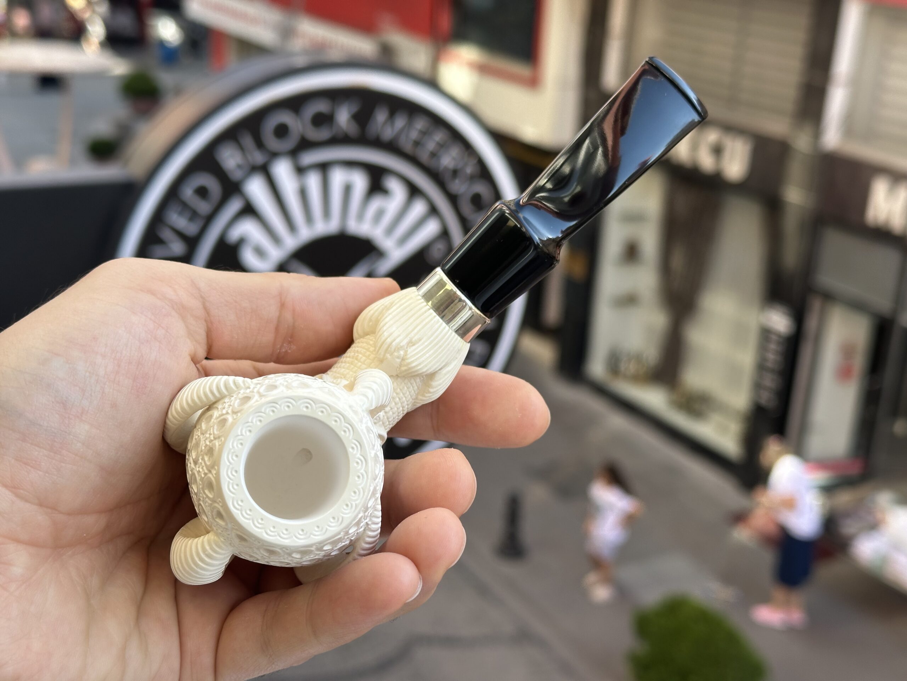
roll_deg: -3.0
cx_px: 454
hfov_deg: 39.7
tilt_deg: -18.5
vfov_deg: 30.3
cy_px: 340
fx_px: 1258
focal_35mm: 48
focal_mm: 6.86
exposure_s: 1/473
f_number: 1.78
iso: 64
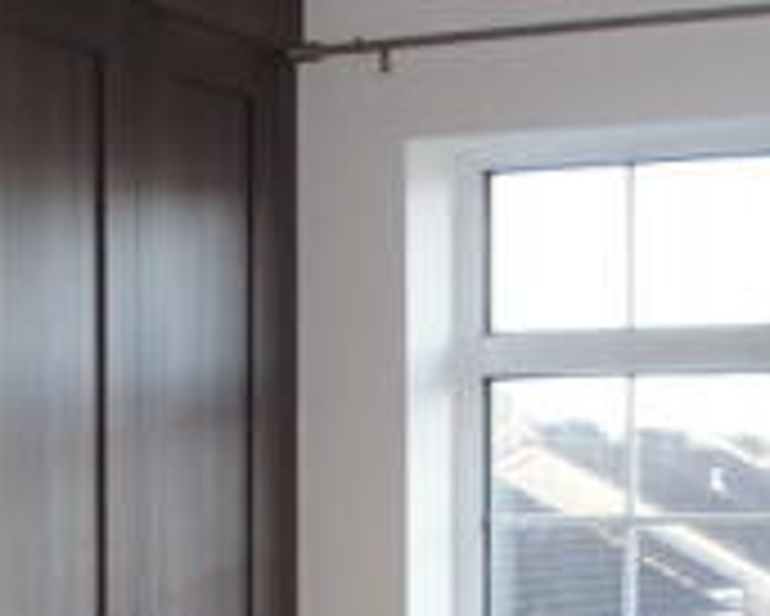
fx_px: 2212
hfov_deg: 19.6
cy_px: 836
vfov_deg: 15.0
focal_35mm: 97
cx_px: 167
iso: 200
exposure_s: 1/60
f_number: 3.5
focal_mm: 18
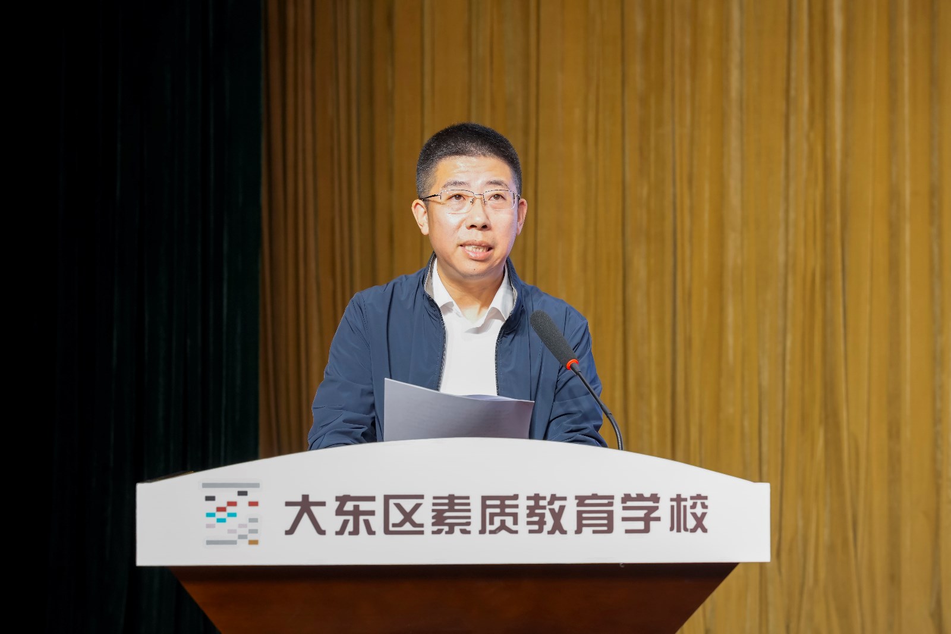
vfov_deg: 19.4
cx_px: 476
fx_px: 1849
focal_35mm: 70
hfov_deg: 28.8
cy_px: 317
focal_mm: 70
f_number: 5.6
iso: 2000
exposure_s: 1/100
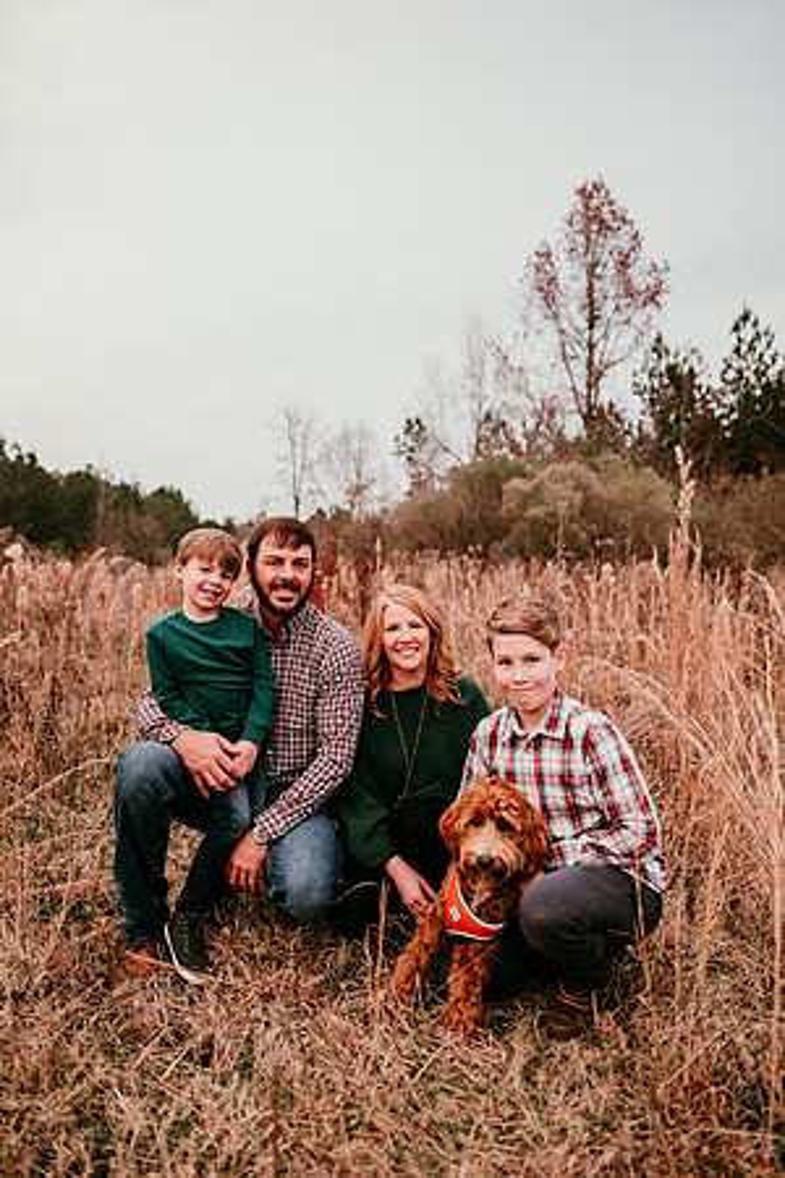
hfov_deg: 53.1
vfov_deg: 73.7
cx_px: 392
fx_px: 785
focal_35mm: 24
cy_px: 589
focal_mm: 24
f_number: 2.2
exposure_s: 1/160
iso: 100
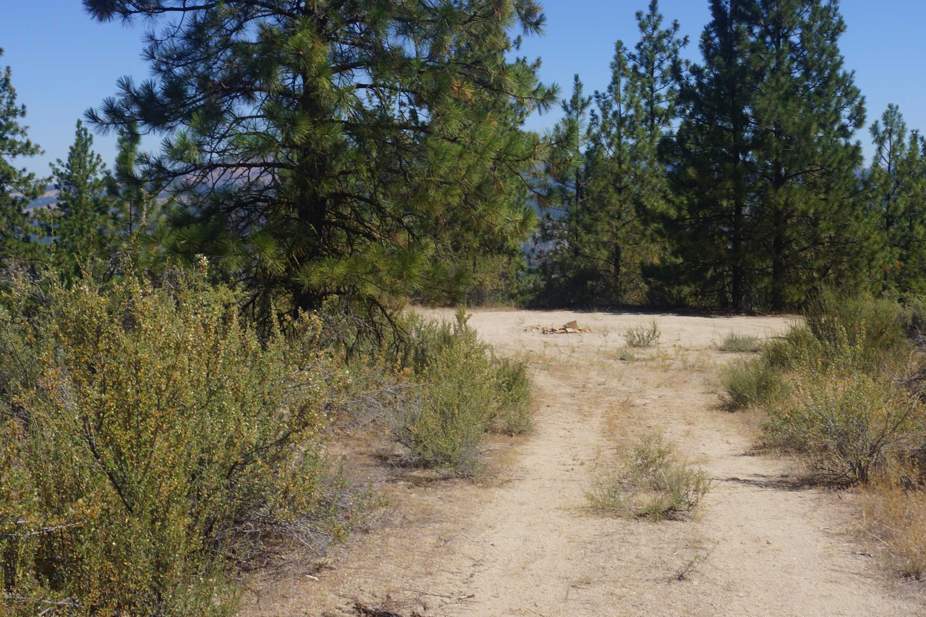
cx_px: 565
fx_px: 1260
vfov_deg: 27.5
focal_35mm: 49
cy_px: 254
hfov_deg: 40.1
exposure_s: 1/100
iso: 100
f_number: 16
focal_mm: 24
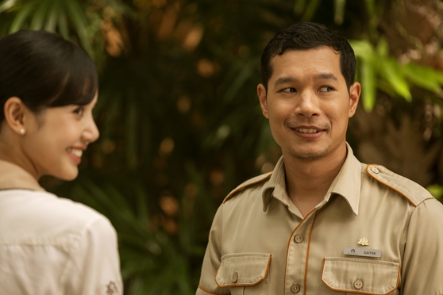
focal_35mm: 204
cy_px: 148
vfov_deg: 6.7
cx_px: 222
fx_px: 2510
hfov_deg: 10.1
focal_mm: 134.4
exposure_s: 1/500
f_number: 3.2
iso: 800
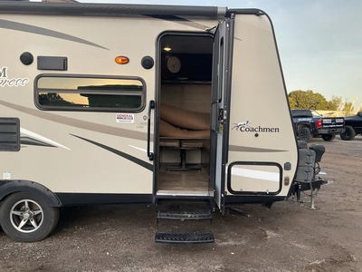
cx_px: 181
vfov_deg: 48.2
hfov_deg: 61.7
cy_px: 136
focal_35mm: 29
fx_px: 303
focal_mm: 3
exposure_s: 1/122
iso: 20
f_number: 1.8
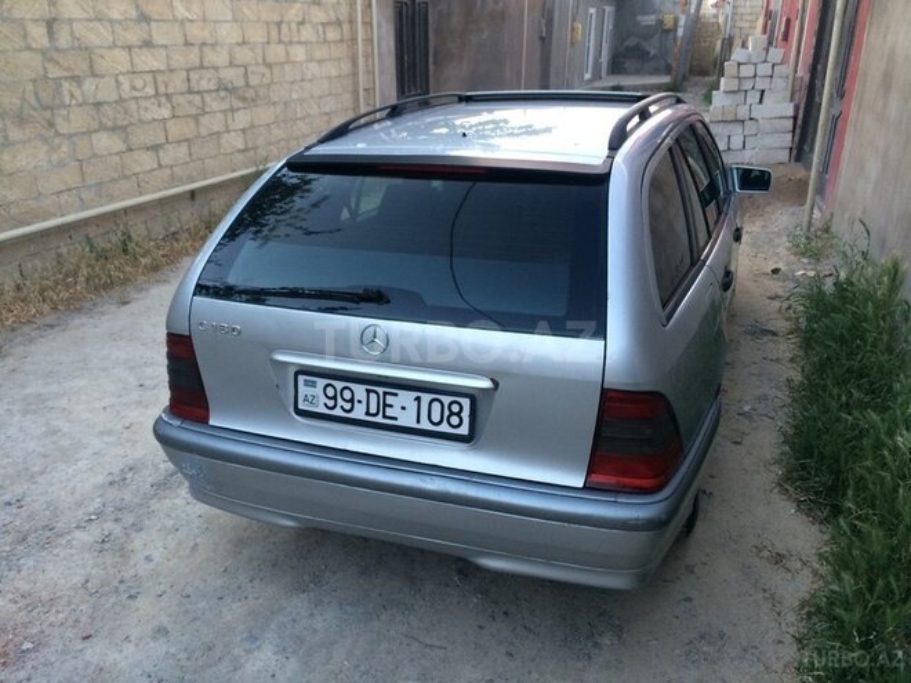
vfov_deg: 48.2
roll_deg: -0.3
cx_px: 456
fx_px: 763
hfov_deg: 61.7
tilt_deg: -23.6
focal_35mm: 29
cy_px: 342
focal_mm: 4.15
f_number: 2.2
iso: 125
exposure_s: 1/33
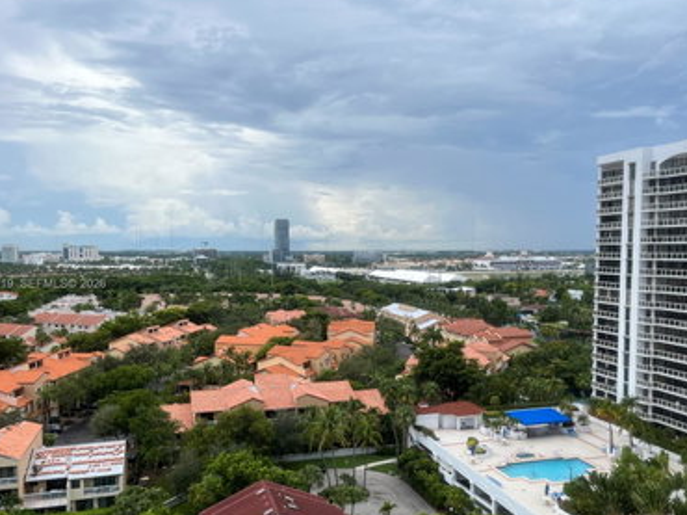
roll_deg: +1.3
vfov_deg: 46.7
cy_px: 284
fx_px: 595
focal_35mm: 30
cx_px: 348
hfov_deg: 60.0
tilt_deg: -3.7
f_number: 1.6
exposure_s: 1/2899
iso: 50
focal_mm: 5.1
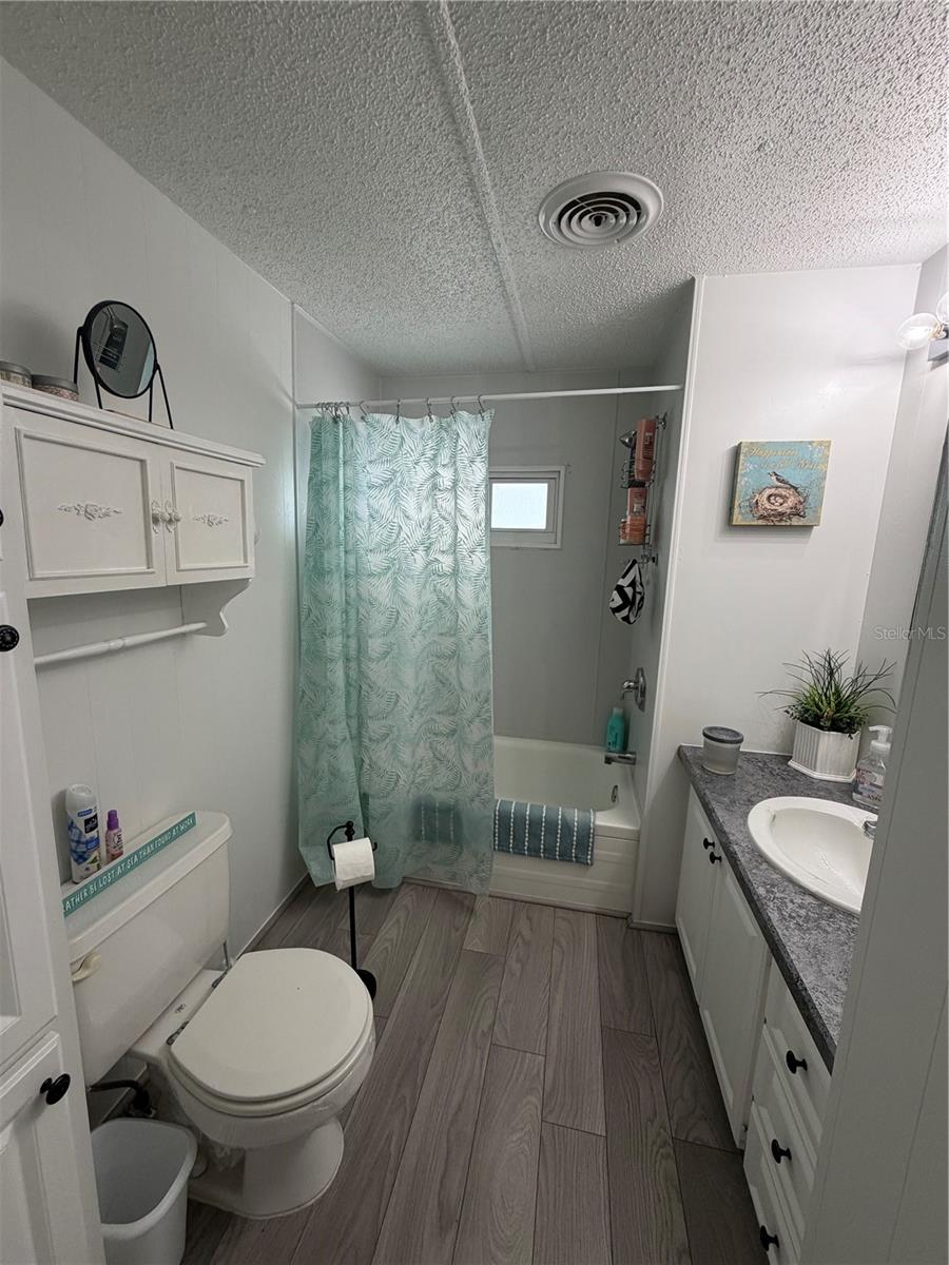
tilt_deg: -9.8
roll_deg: -1.6
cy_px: 632
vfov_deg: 102.1
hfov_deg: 85.7
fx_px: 512
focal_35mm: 14
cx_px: 474
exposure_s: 1/120
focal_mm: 2.22
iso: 160
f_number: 2.2
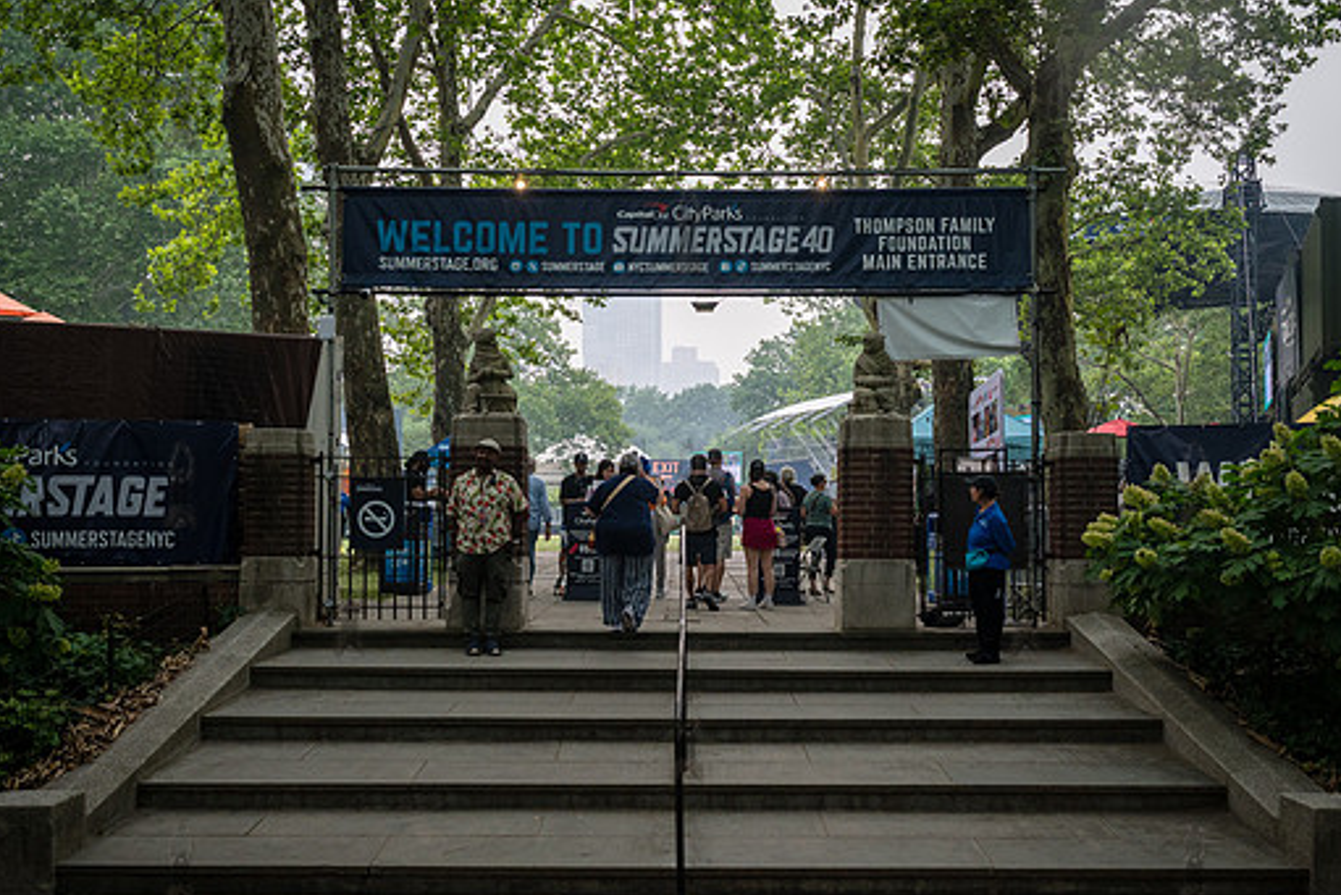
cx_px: 685
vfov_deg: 31.9
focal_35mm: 42
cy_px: 483
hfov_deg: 46.4
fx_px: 1565
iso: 1000
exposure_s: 1/1600
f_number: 4.5
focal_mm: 37
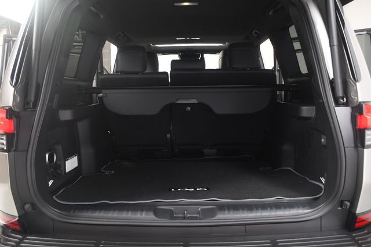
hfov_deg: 57.2
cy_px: 124
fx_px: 340
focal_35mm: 33
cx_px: 186
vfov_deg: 39.9
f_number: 3.5
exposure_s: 1/200
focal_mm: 22
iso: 100
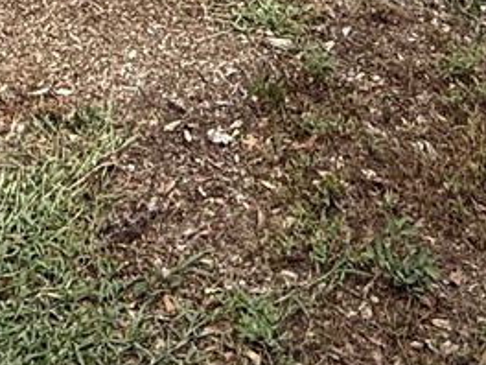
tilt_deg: -4.8
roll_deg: -0.2
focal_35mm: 85
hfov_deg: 22.9
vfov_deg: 13.8
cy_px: -439
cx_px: 138
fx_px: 1193
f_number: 2.2
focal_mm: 2.22
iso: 50
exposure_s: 1/841
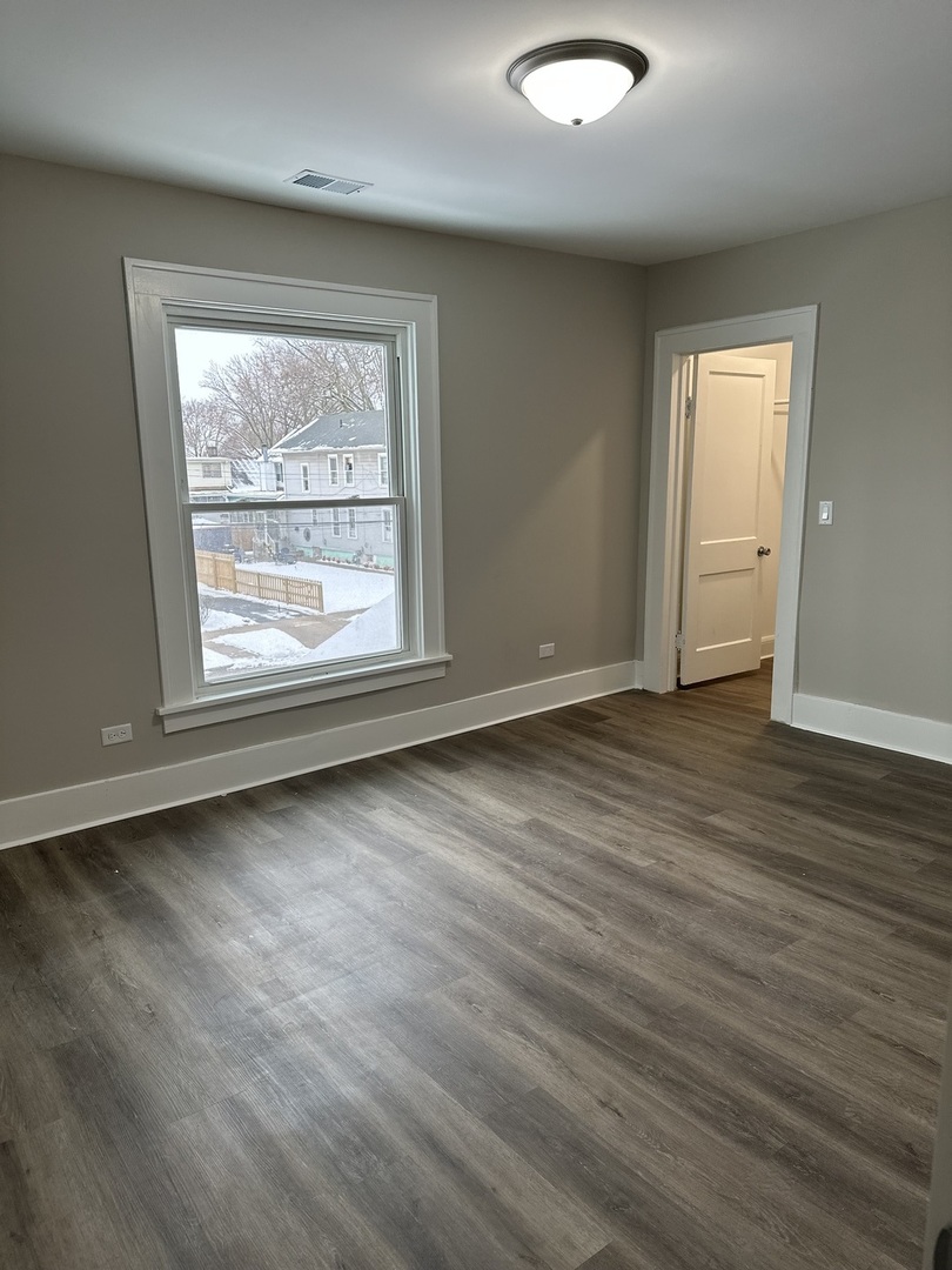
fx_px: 880
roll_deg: -0.1
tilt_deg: -11.3
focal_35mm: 24
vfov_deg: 71.6
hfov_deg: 56.8
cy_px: 635
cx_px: 476
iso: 125
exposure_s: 1/120
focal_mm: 6.86
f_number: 1.78
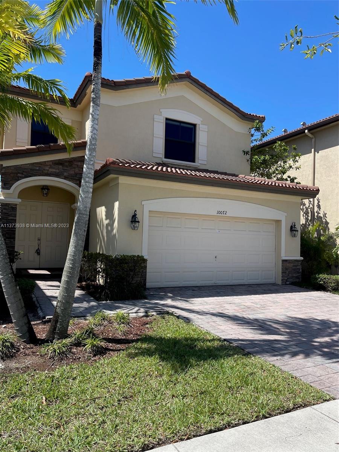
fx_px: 339
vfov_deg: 67.3
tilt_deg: +2.0
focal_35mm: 26
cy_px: 226
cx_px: 170
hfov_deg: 53.1
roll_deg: -1.5
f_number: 1.6
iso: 32
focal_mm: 5.1
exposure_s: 1/5128
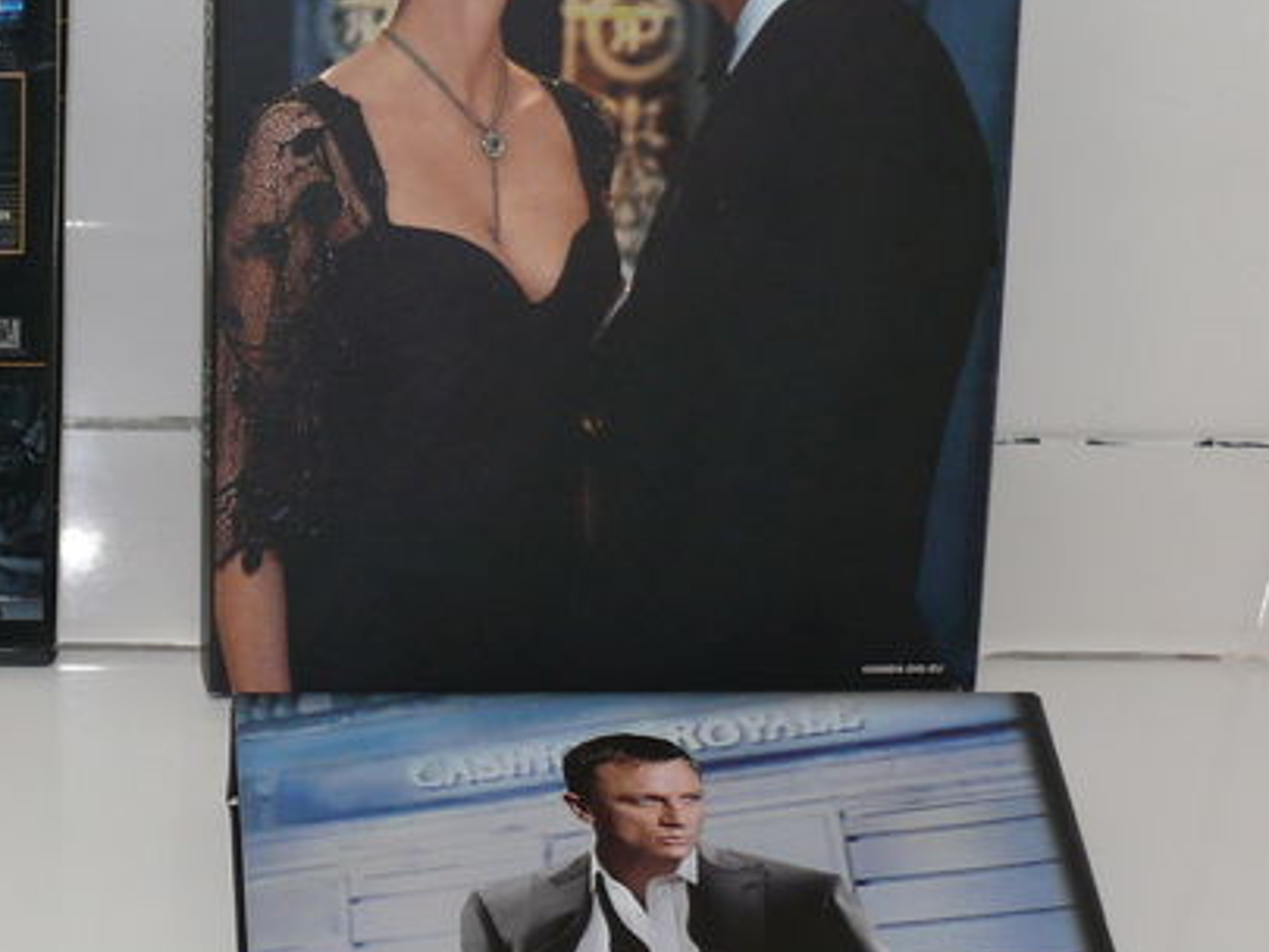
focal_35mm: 111
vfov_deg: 13.3
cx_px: 100
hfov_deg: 17.4
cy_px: 564
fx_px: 4070
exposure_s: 1/30
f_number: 2.8
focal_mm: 8.9
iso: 100
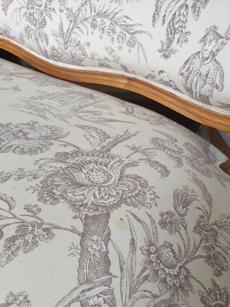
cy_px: 154
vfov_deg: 67.3
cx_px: 115
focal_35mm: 26
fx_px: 230
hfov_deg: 53.1
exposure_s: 1/50
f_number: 2.4
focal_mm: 4.3
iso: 200
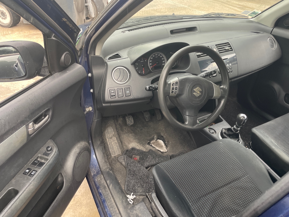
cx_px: 144
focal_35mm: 26
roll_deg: -2.4
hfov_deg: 67.3
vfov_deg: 53.1
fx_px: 217
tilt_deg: -34.5
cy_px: 108
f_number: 1.6
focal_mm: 4.2
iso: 125
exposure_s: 1/66
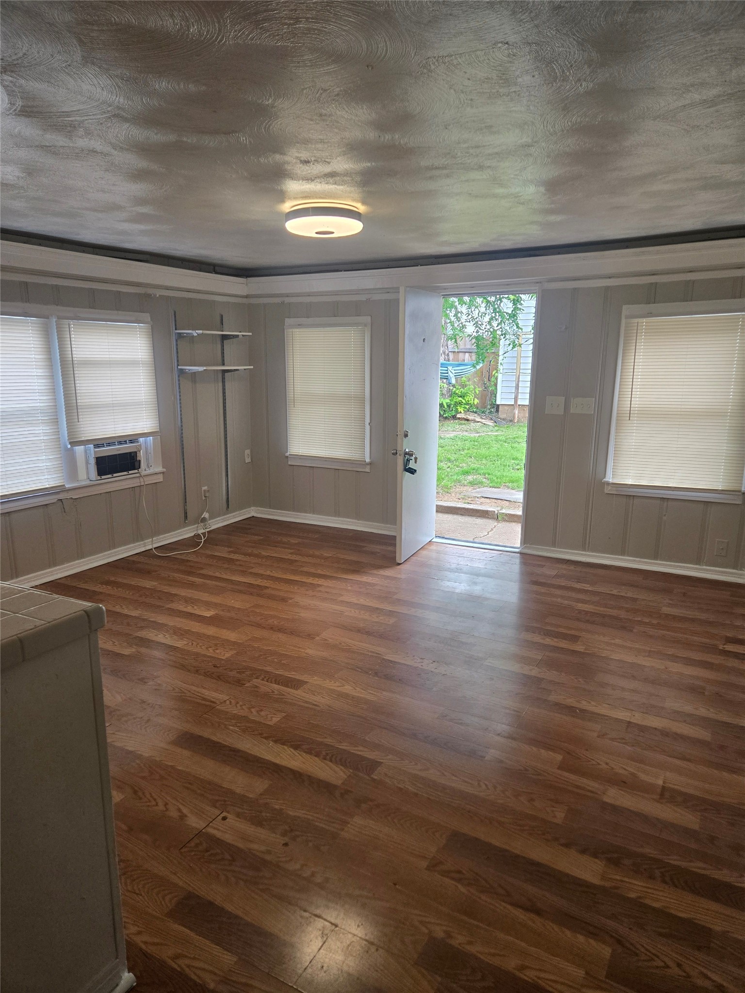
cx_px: 372
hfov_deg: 58.9
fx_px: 660
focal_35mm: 23
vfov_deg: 73.9
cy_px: 496
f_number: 1.8
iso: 125
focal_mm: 5.4
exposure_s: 1/120
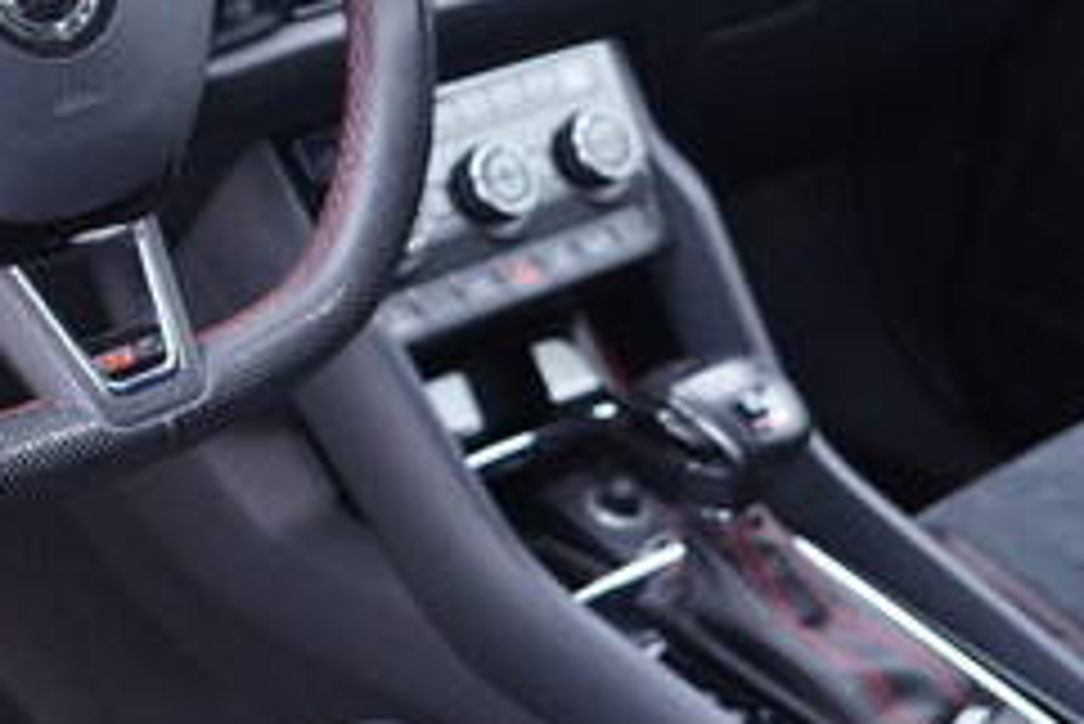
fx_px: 2470
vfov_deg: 16.5
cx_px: -40
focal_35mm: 82
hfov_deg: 23.5
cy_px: 137
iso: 400
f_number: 2.8
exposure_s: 1/40
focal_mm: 24
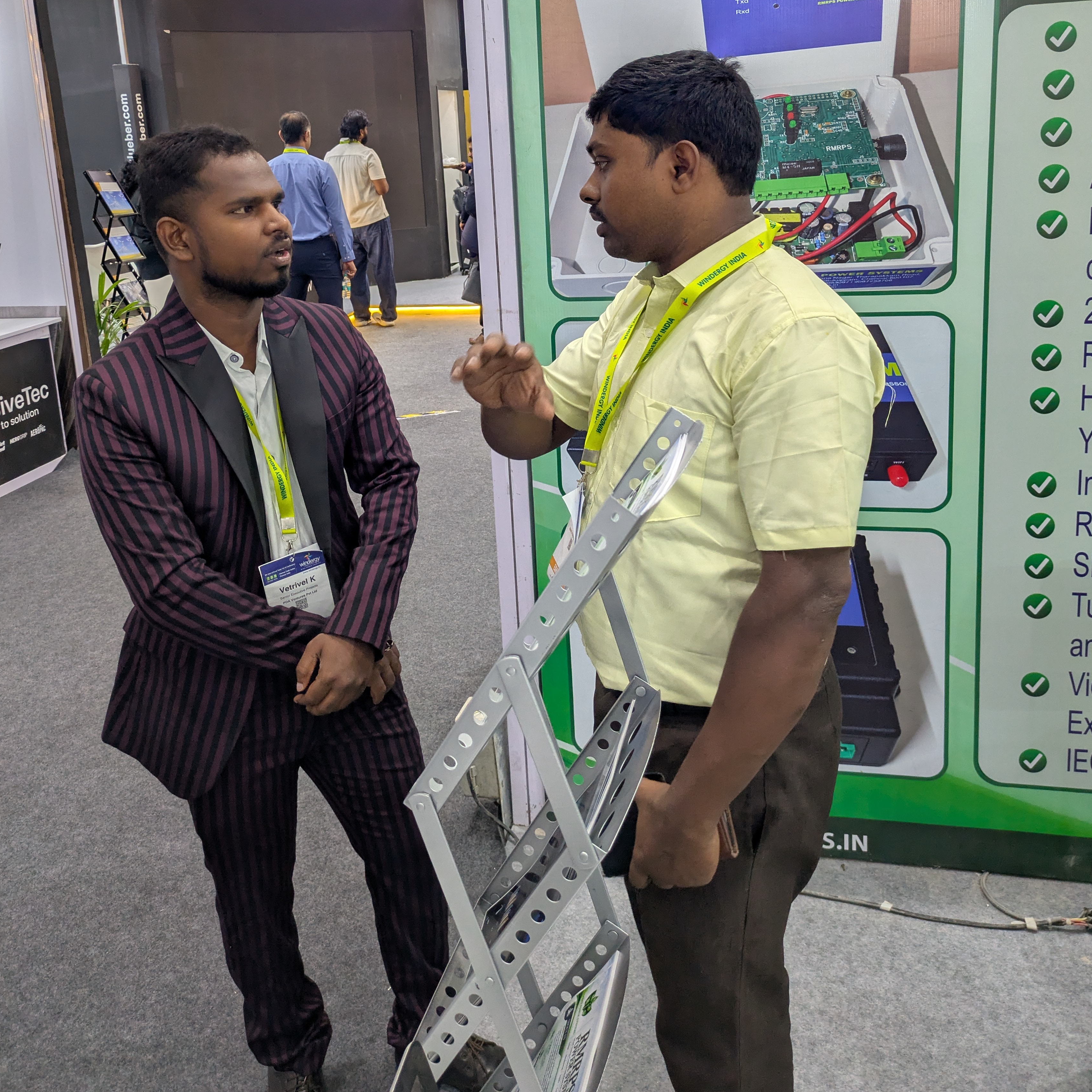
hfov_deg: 54.0
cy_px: 371
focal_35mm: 30
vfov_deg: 53.1
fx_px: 1071
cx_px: 549
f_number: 1.89
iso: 73
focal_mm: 5.43
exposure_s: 1/100
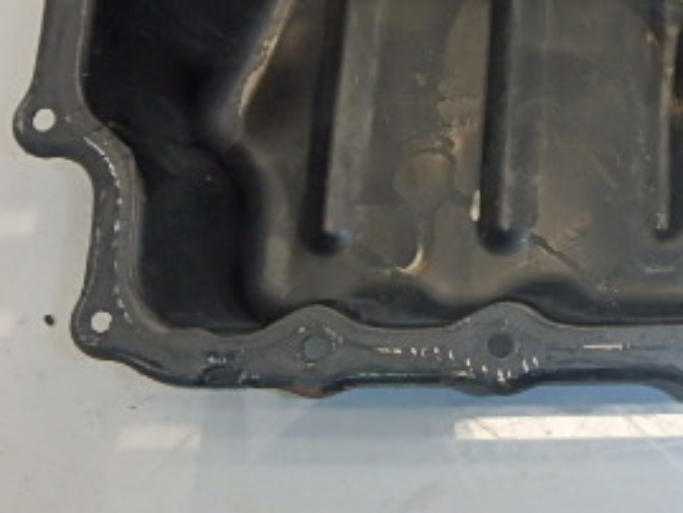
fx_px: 987
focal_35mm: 50
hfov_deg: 32.7
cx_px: 782
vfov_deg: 28.7
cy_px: 130
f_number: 3.5
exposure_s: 1/60
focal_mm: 3.7
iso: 160
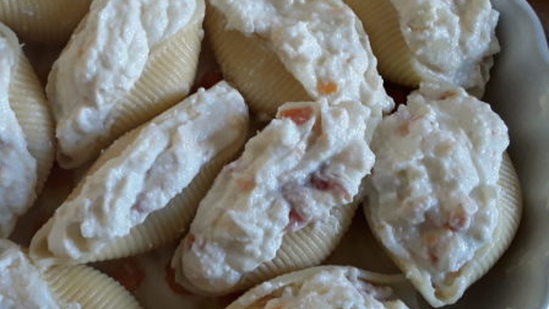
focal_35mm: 46
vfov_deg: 26.0
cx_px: 212
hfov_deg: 44.3
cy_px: 167
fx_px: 670
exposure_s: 1/33
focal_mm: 2.91
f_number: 1.9
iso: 64
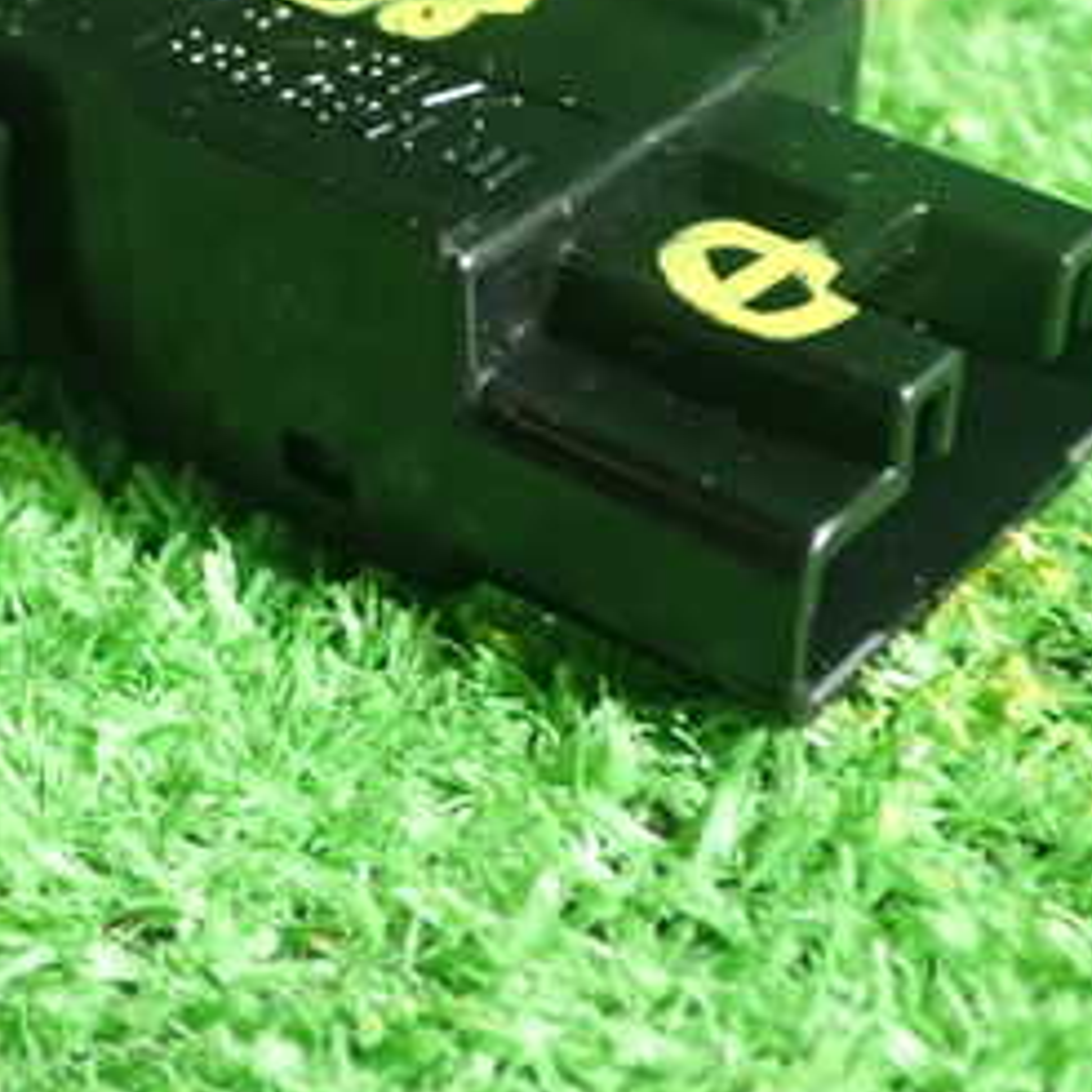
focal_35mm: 82
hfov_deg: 21.1
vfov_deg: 21.0
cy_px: 289
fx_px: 2927
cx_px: 364
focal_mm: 6.83
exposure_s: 1/40
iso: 500
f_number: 2.7
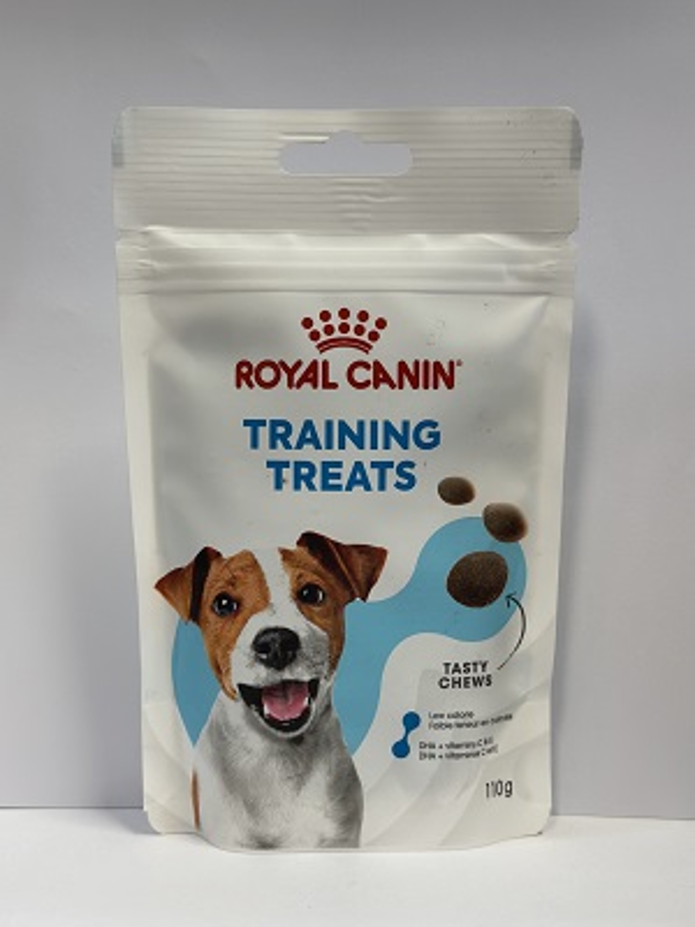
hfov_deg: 30.3
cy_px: 464
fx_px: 1285
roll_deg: -0.5
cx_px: 348
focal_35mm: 48
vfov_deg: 39.7
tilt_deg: -5.7
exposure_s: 1/90
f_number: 1.78
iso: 80
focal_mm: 6.86
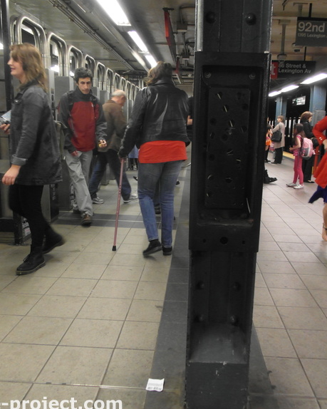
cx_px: 191
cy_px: 202
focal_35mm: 31
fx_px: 375
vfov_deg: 57.2
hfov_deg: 46.9
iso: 480
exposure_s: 1/45
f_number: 2.8
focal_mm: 4.1
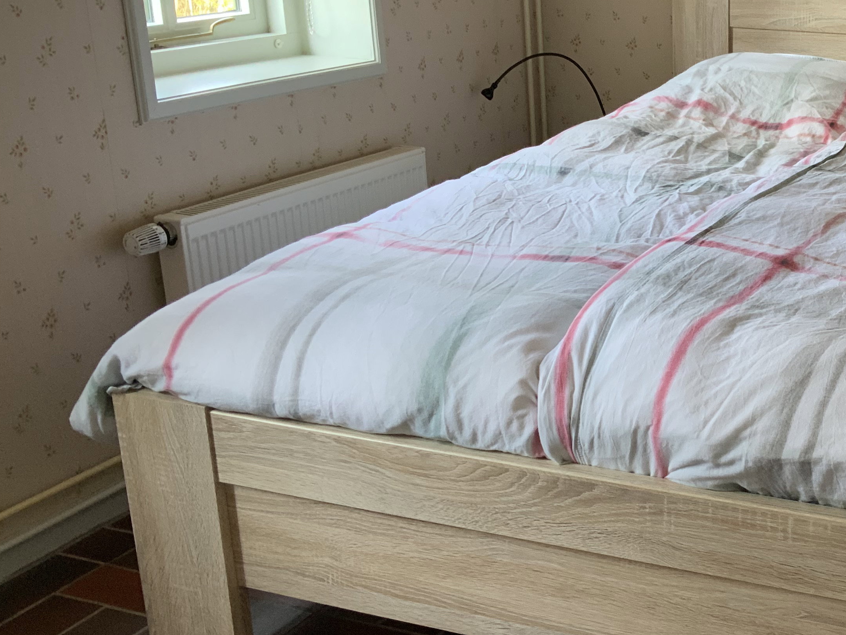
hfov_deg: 33.5
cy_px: 365
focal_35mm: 54
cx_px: 776
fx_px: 1320
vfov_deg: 27.0
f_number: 1.8
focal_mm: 3
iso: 80
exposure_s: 1/60
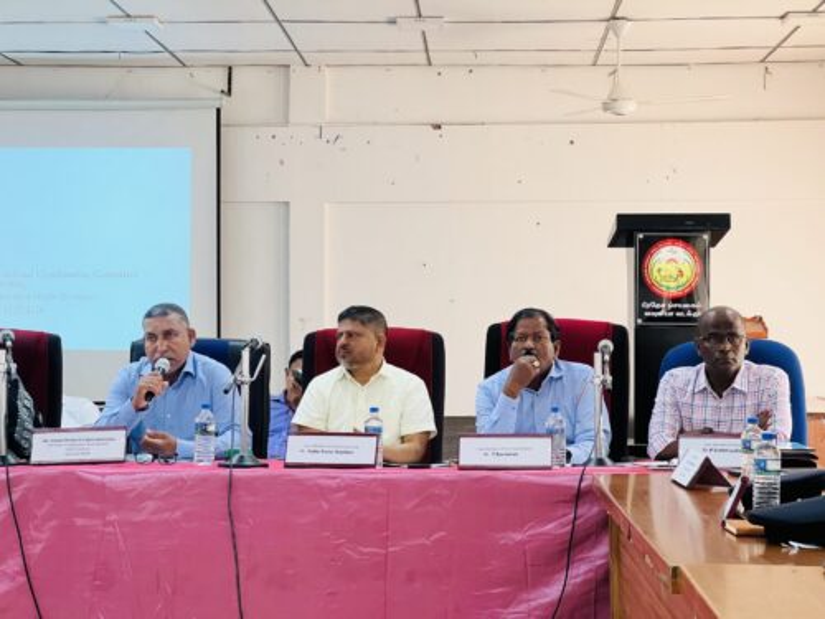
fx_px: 1835
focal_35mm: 77
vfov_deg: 19.1
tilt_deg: +0.9
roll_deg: -0.3
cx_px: 412
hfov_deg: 25.3
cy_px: 310
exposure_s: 1/60
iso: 320
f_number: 2.8
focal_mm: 9
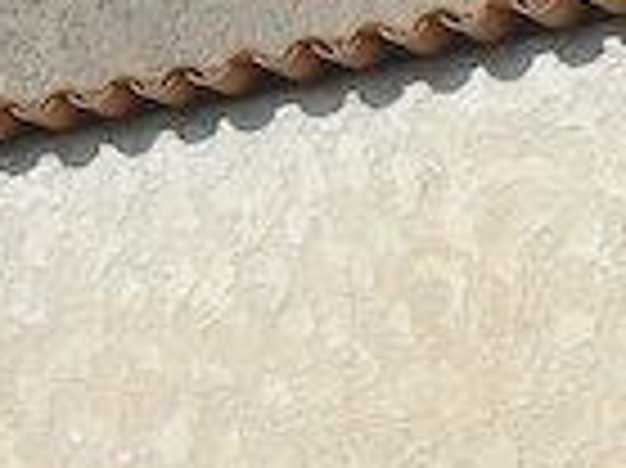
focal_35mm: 233
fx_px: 4210
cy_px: 371
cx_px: 527
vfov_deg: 6.4
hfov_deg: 8.5
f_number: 8
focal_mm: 6
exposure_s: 1/640
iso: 80
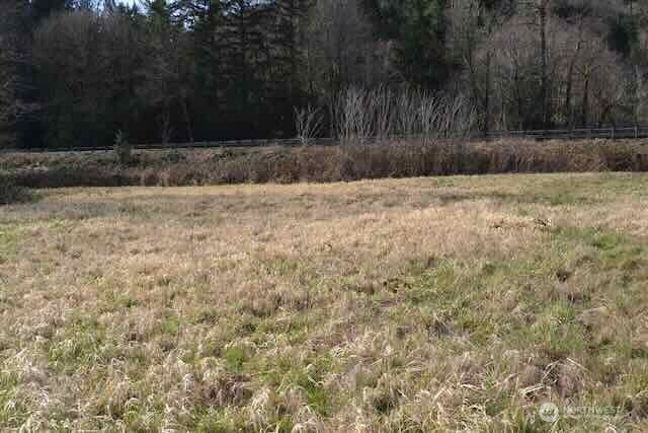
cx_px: 324
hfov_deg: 61.9
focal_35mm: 30
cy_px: 216
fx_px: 540
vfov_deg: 43.6
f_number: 7.1
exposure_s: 1/200
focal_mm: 20
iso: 100
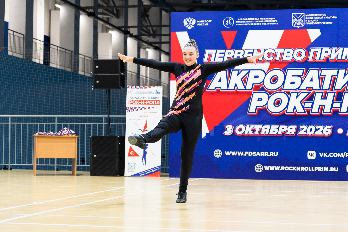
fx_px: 739
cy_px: 110
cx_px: 189
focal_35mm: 76
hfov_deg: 26.5
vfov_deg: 17.8
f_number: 2.8
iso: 3200
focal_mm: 43.4
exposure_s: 1/640
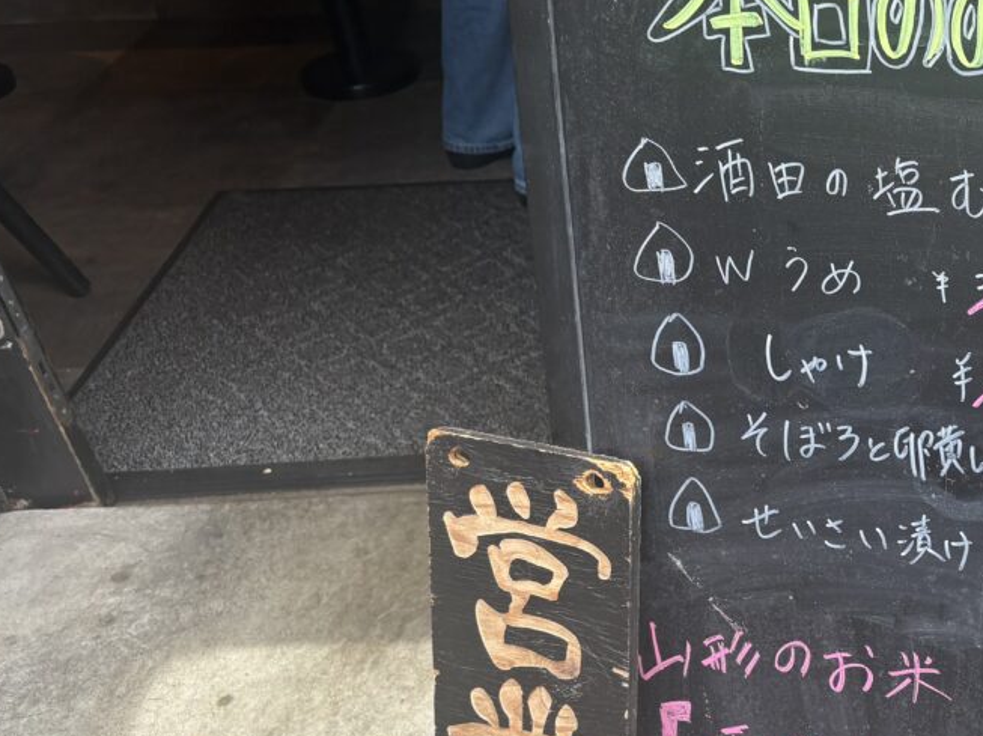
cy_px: 468
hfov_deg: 34.7
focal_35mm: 51
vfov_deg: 28.4
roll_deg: +1.5
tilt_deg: -36.0
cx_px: 944
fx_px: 1447
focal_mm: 5.96
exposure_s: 1/453
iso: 50
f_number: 1.6
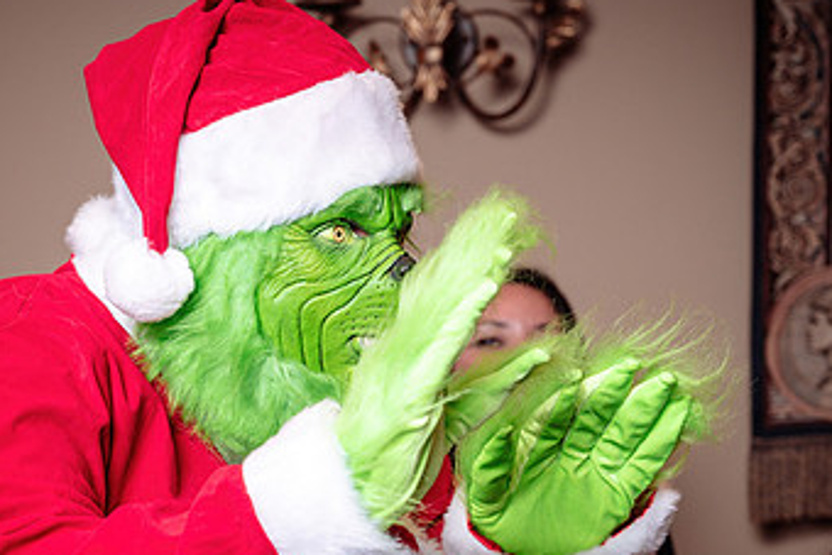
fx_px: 2312
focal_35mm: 100
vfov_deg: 13.7
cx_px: 178
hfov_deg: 20.2
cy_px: 389
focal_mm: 53
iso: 500
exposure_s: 1/200
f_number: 4.5
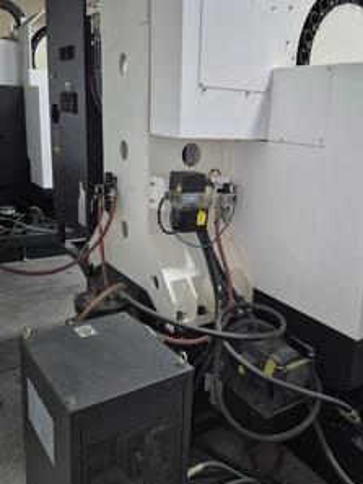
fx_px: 433
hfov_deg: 45.2
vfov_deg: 58.3
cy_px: 235
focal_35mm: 31
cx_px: 218
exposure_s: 1/24
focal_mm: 5.4
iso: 100
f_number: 1.8
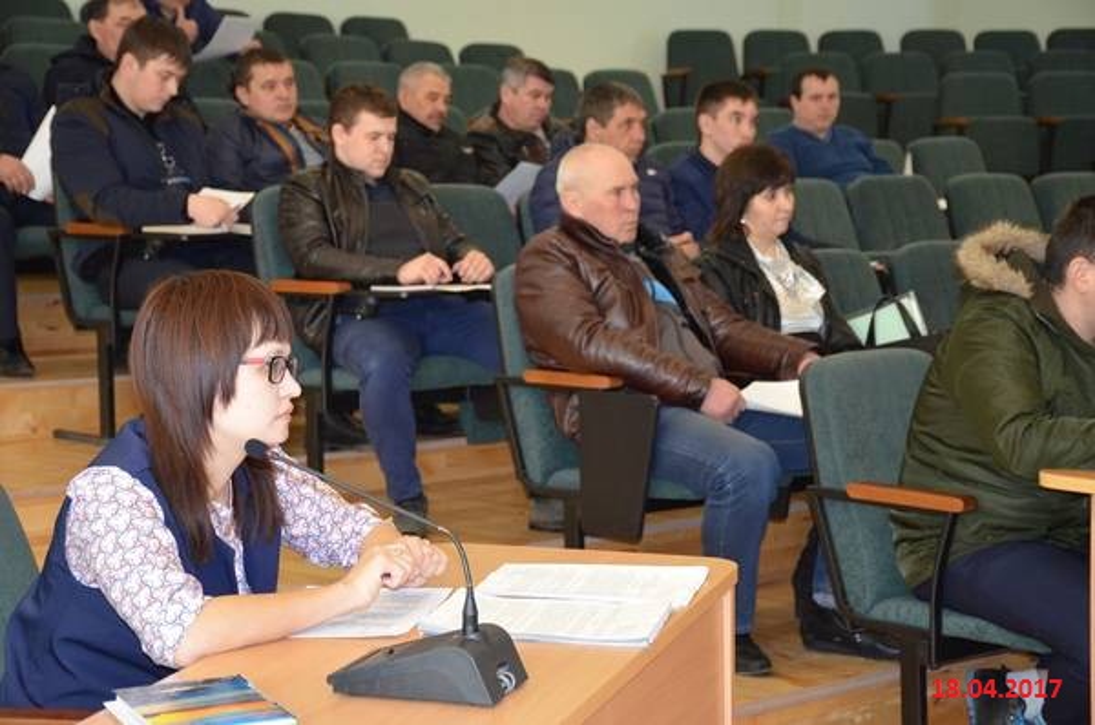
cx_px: 548
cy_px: 362
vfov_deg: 18.1
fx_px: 2276
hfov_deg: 27.1
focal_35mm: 75
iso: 1800
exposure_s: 1/60
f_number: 4.8
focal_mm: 50
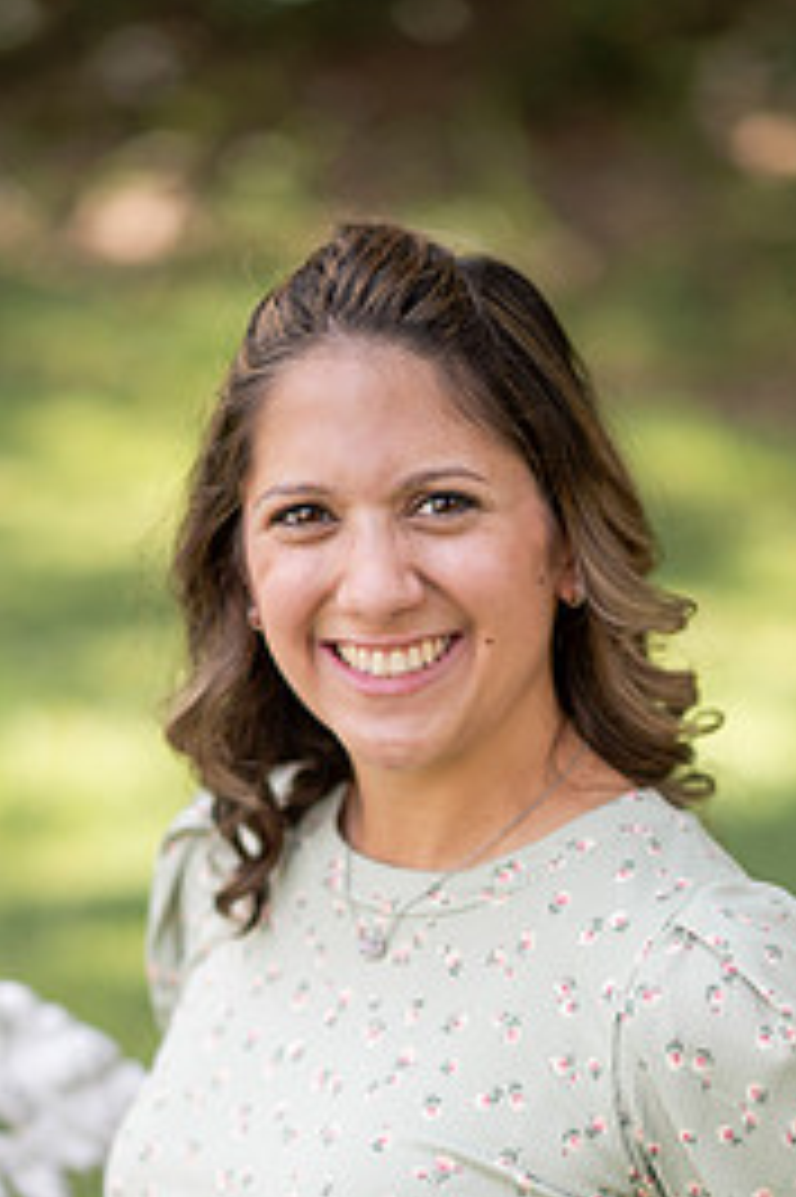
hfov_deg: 9.5
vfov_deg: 14.2
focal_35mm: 144
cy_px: 990
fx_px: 4782
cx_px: 382
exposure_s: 1/1600
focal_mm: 85
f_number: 2
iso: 320
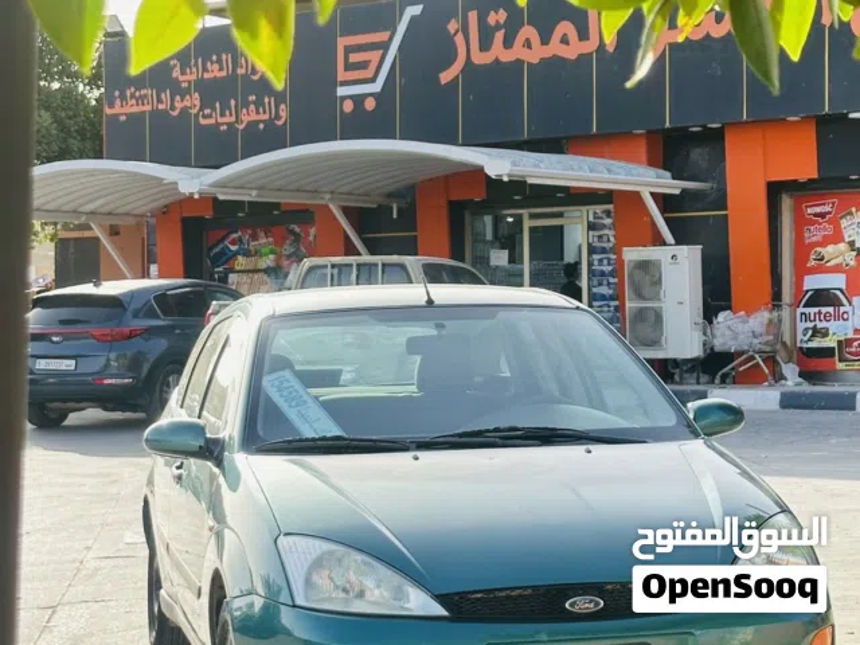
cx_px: 430
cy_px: 322
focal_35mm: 48
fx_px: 1193
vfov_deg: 30.3
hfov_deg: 39.7
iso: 64
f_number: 1.78
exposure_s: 1/953
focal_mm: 6.86
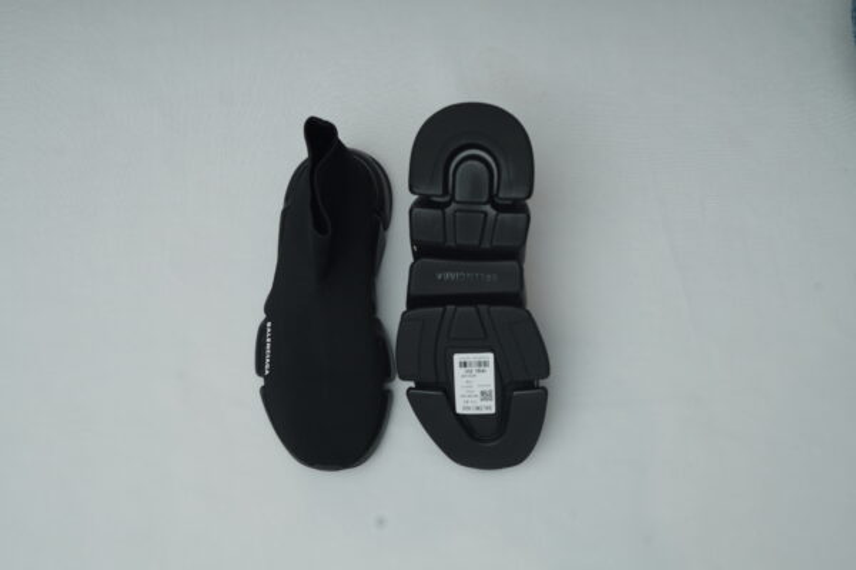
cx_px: 428
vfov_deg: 27.0
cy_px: 285
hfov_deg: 39.6
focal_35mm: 50
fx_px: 1189
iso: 320
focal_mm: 50
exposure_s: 1/200
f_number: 6.3
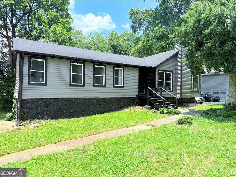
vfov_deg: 56.8
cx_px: 118
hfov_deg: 71.6
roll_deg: -0.7
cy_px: 88
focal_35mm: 24
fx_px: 164
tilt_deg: +0.9
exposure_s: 1/2907
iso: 100
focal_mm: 6.76
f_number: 1.78
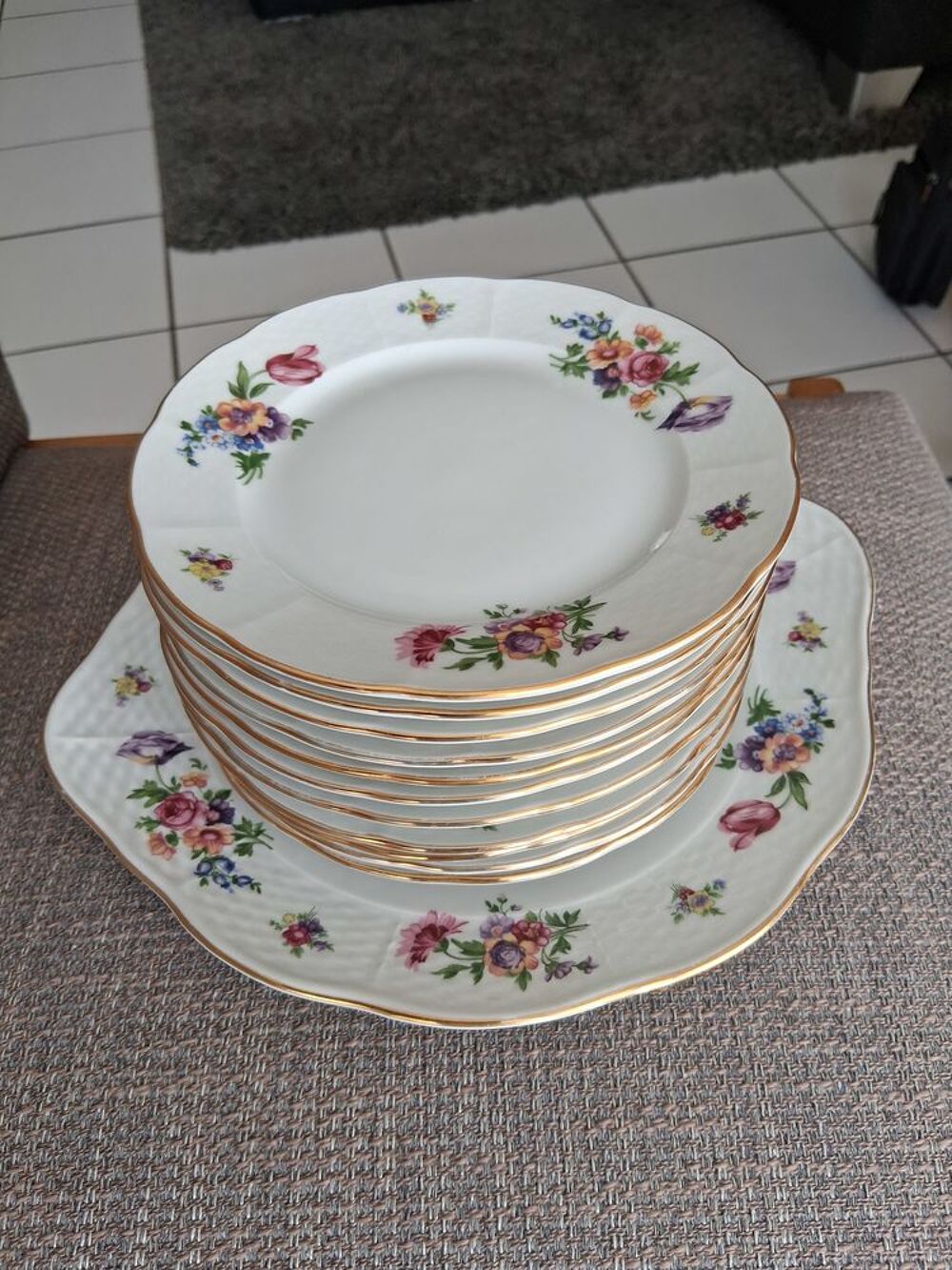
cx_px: 476
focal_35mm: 26
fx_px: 953
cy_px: 635
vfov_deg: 67.3
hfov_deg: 53.1
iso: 125
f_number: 1.8
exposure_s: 1/100
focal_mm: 3.98
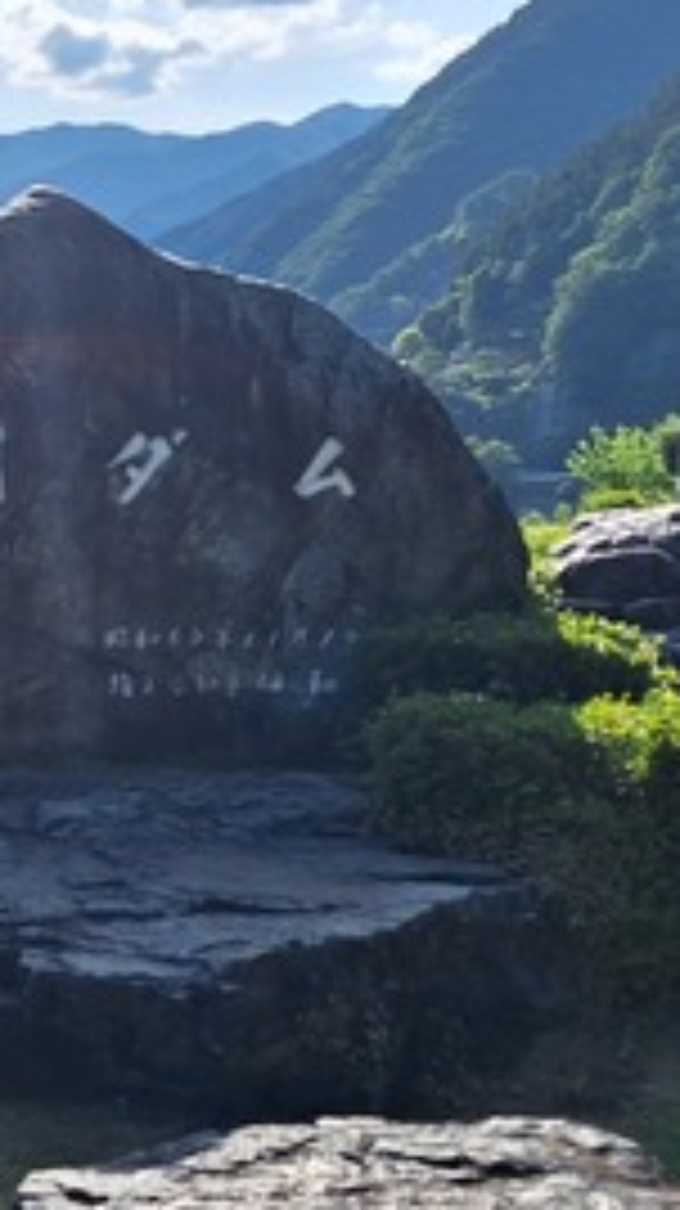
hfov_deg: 17.5
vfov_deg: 31.4
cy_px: 490
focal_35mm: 67
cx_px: 0
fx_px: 2151
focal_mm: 5.54
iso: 40
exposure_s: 1/4016
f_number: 1.8
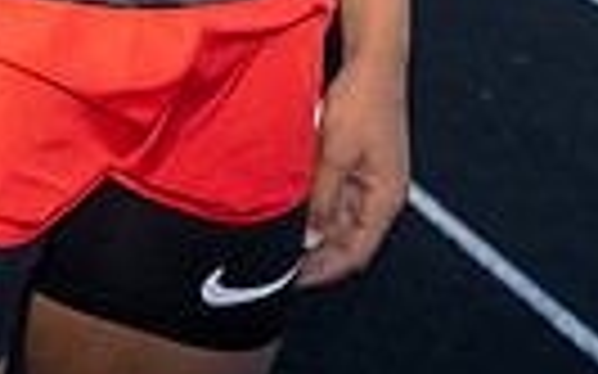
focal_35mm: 134
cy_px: -617
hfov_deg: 15.5
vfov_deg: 8.6
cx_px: 135
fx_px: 2183
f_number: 5.6
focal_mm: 39
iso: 250
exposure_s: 1/250
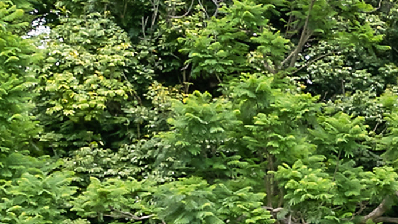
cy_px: 213
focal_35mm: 102
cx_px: 841
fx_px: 1076
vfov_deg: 11.8
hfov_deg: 15.6
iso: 100
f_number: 11
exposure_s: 1/40
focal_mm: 16
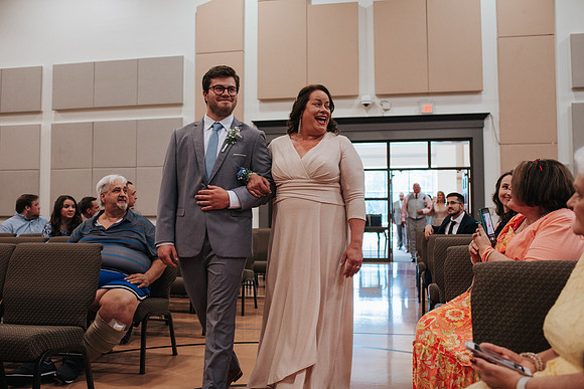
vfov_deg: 37.9
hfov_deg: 54.4
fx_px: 568
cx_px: 292
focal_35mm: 35
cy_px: 194
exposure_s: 1/200
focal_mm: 35
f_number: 3.2
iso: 1000
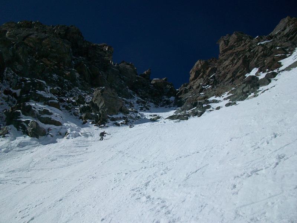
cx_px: 148
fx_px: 275
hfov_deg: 56.8
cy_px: 112
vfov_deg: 44.2
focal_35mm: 32
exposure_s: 1/1280
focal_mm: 5.7
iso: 64
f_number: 5.5
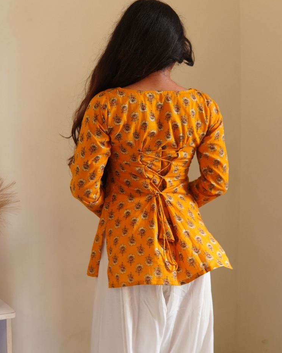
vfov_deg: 32.3
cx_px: 135
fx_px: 605
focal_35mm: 58
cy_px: 123
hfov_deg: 26.2
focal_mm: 30
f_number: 2.5
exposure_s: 1/30
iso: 500
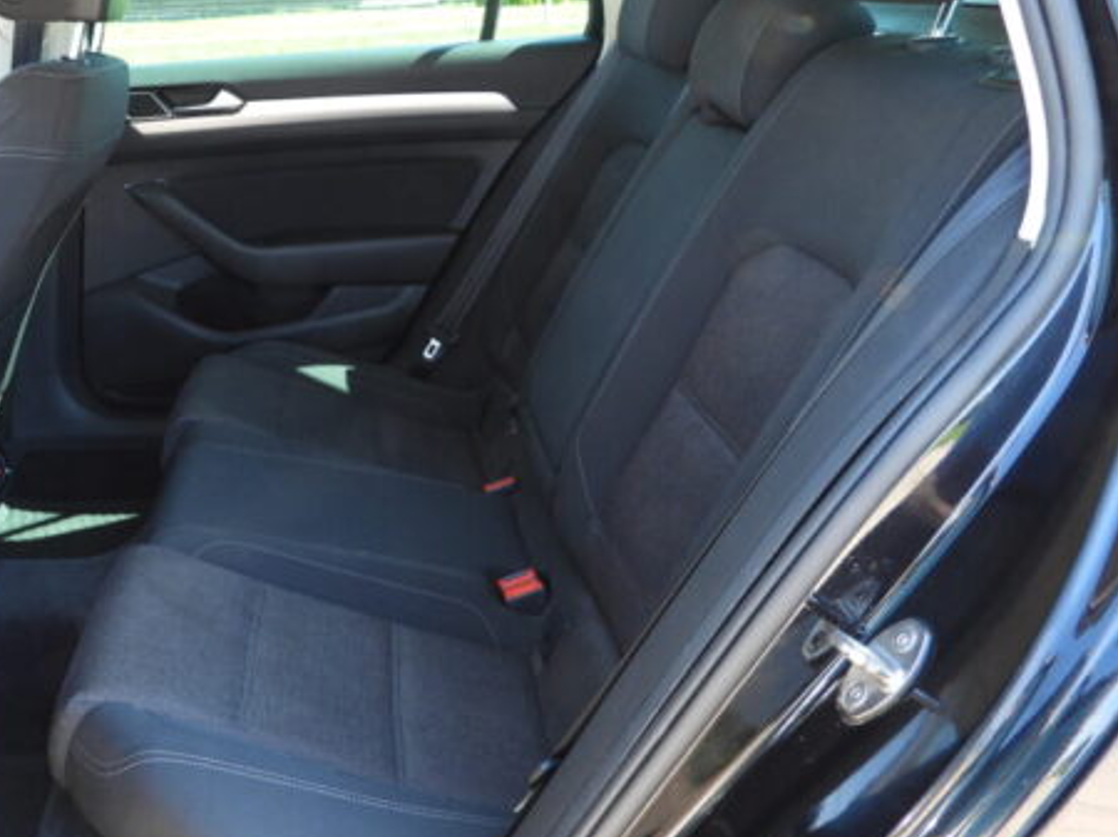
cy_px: 405
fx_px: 1227
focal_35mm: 38
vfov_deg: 37.7
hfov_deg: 46.9
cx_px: 253
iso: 100
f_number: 2.8
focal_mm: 4.3
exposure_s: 1/40
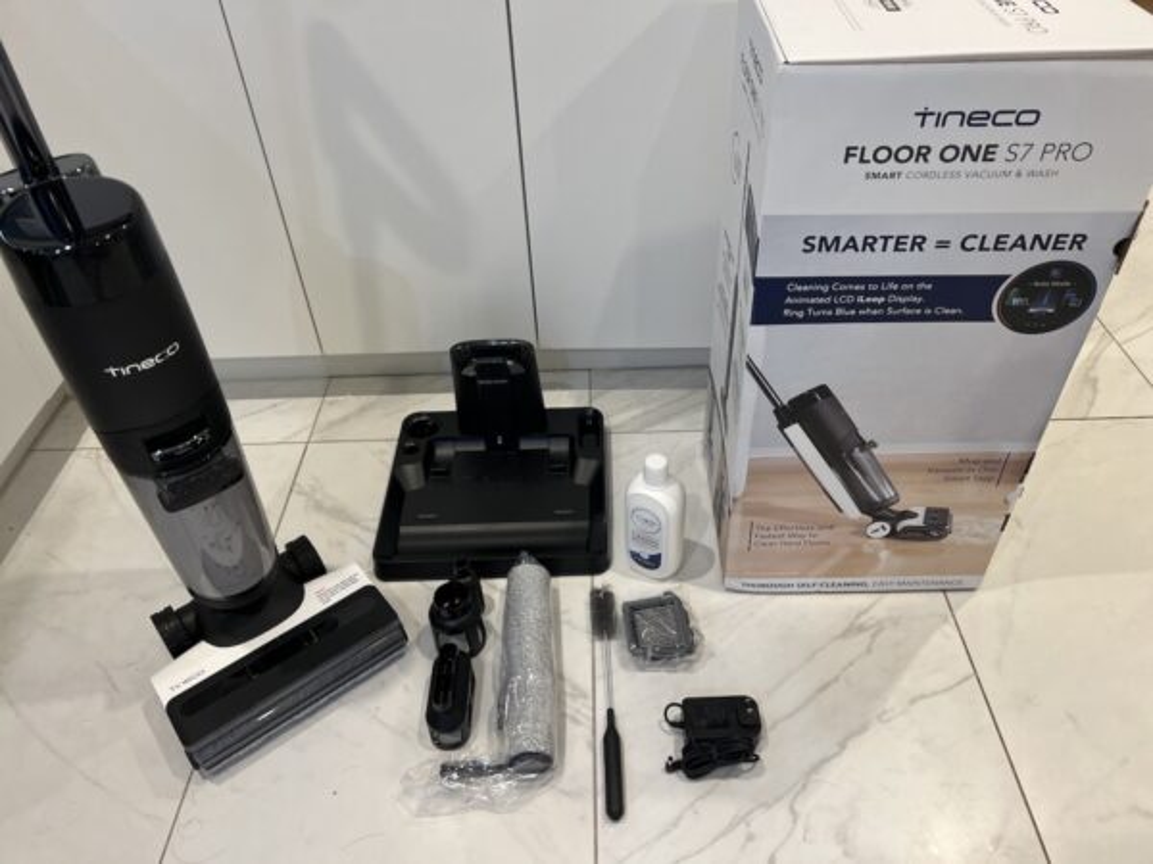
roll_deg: +3.0
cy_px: 432
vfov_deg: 53.1
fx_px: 866
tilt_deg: -41.7
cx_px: 576
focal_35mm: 26
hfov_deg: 67.3
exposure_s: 1/120
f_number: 1.5
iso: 125
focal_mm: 5.7
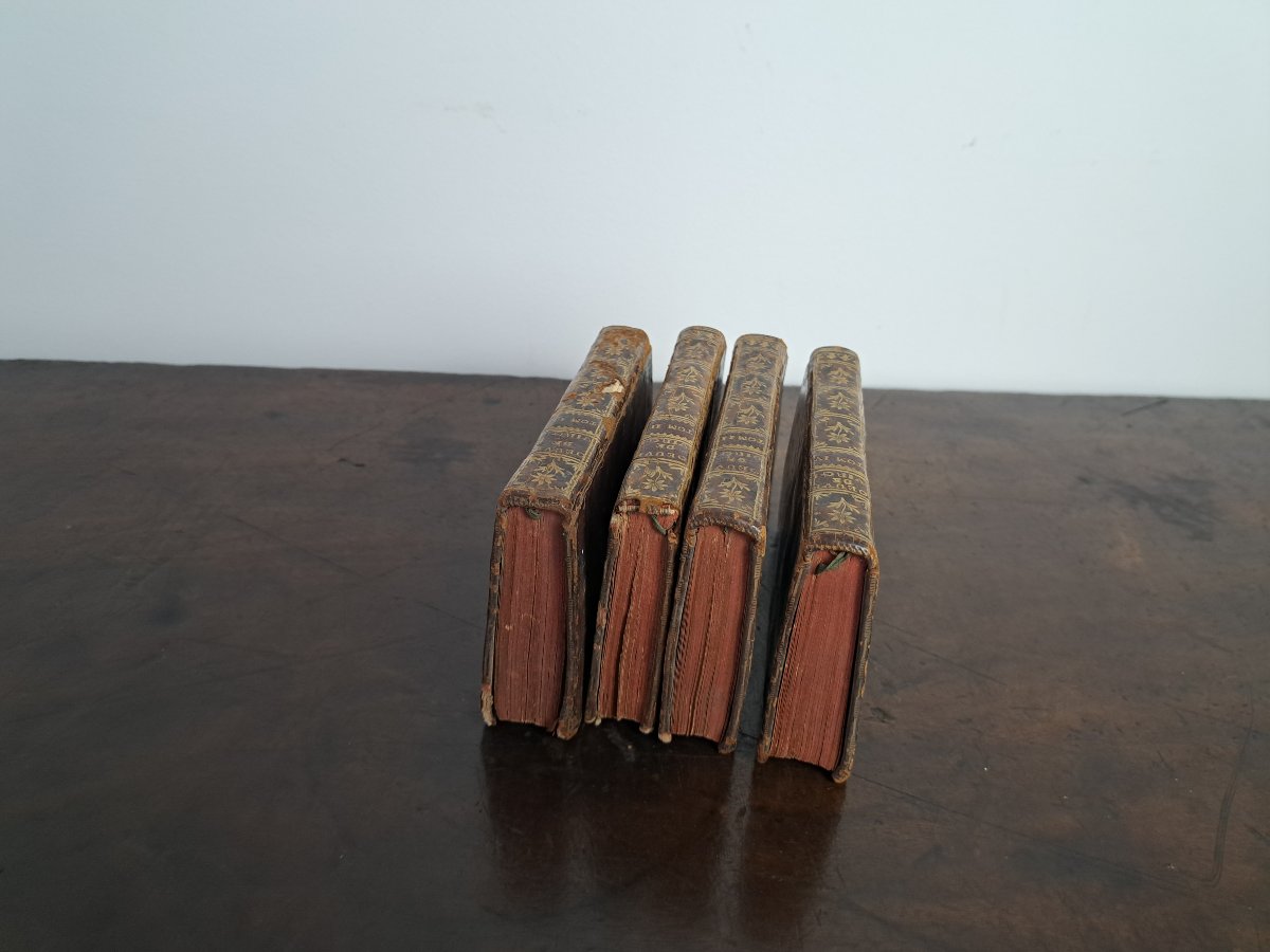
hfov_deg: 71.6
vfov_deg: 56.8
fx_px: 881
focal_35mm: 24
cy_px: 476
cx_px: 635
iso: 125
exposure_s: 1/50
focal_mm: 5.23
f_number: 1.8
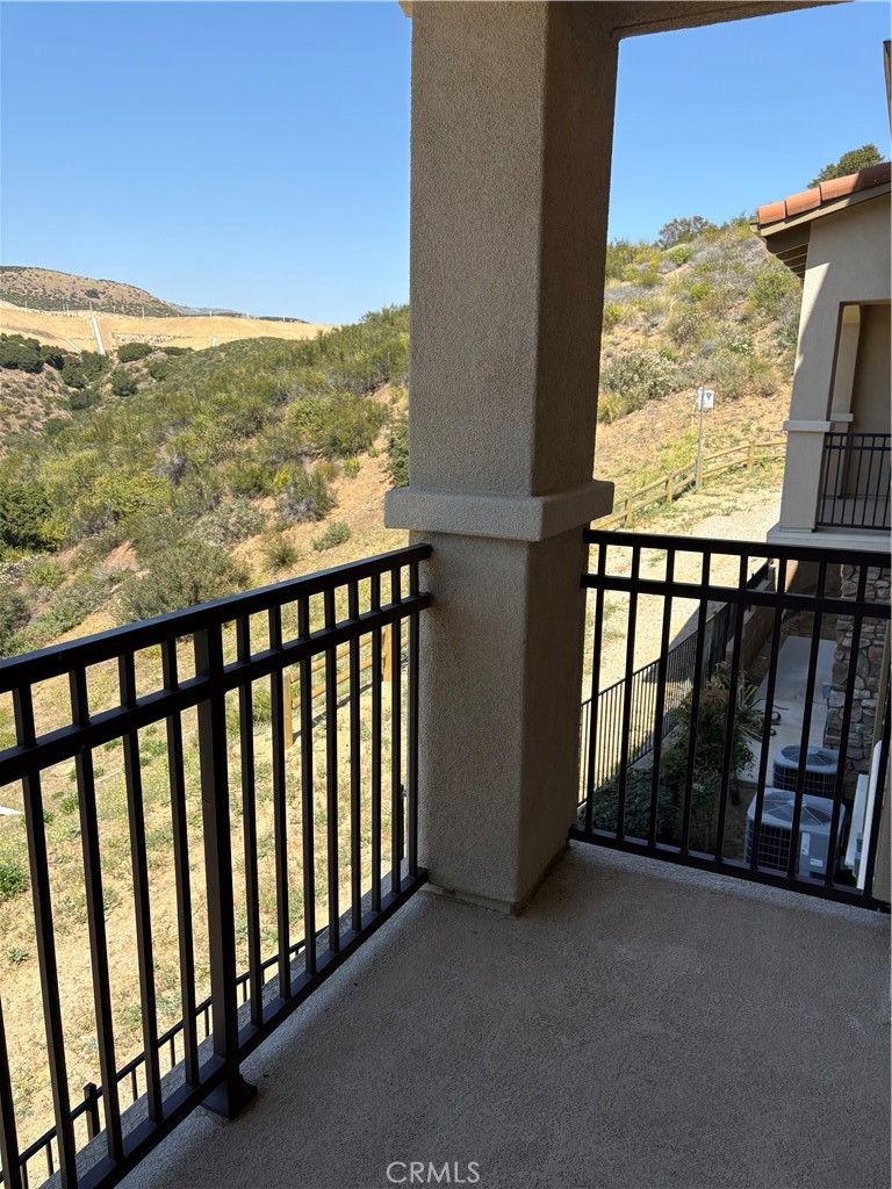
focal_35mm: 26
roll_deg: -1.7
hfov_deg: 53.1
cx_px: 446
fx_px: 893
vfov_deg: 67.3
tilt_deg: -13.1
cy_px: 594
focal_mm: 5.96
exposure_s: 1/2075
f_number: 1.6
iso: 50
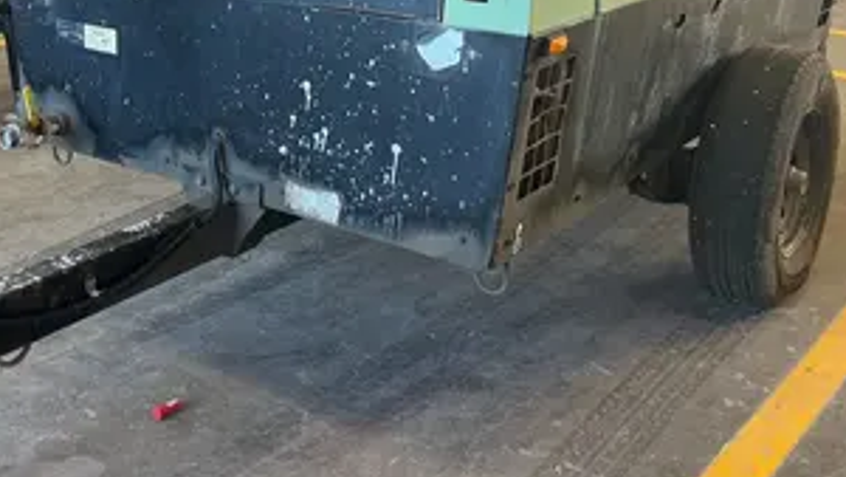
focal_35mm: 52
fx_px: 1167
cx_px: 243
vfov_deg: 22.7
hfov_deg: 39.1
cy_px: 78
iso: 100
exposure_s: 1/122
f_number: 1.6
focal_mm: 5.1
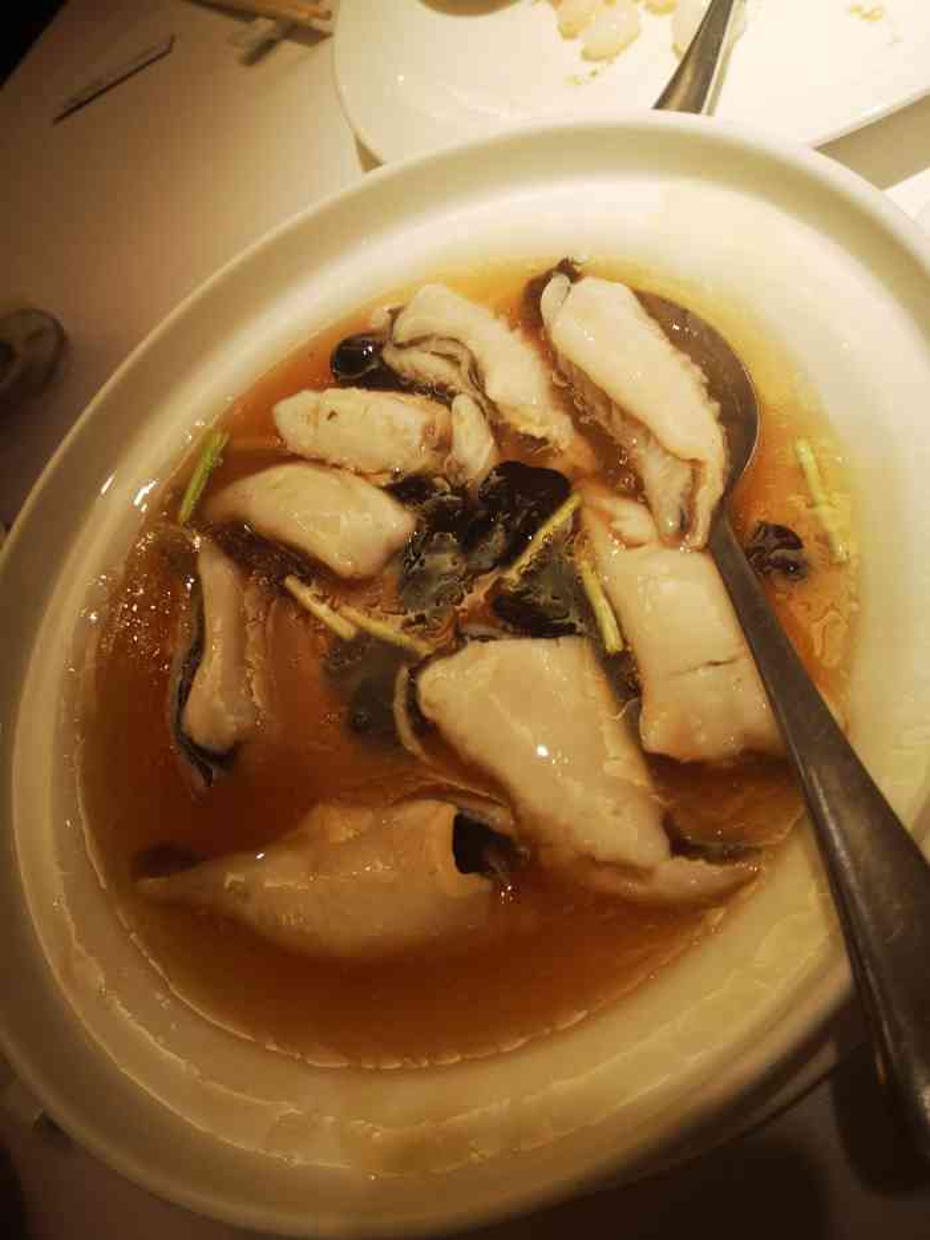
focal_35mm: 27
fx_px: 967
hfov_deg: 51.4
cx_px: 465
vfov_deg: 65.3
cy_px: 620
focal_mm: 3.95
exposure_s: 1/33.3
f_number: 1.8
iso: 125
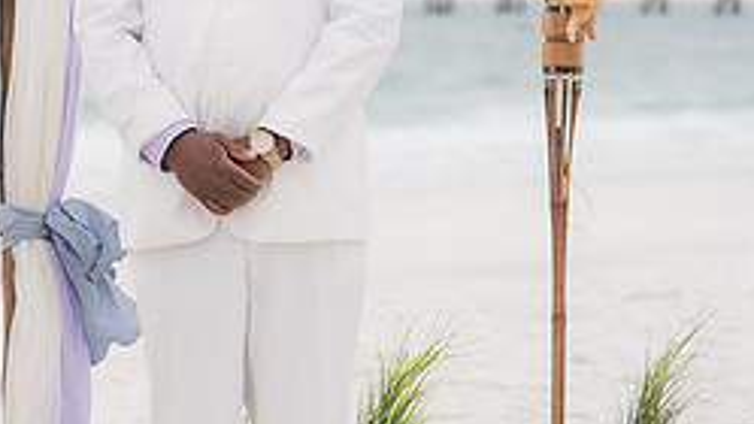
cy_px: 35
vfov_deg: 4.1
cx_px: -103
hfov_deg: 7.2
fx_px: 5917
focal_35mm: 296
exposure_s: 1/400
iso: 500
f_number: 4.5
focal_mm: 99
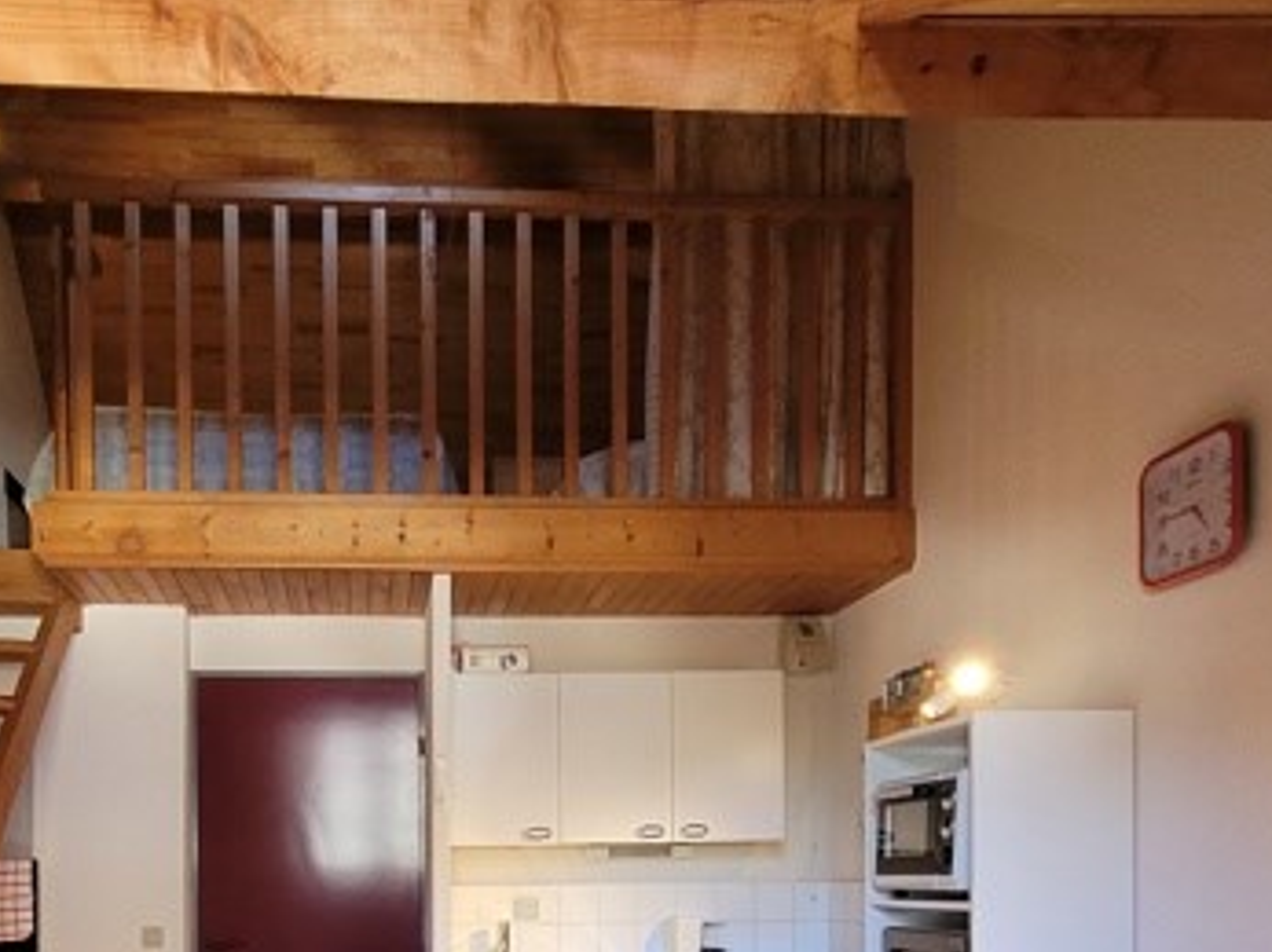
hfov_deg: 58.0
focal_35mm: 30
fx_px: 1102
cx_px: 381
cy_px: 886
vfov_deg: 42.3
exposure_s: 1/50
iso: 320
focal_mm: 1.74
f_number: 2.2
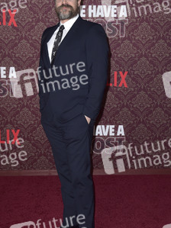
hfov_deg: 21.9
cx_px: 71
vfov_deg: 29.0
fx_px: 442
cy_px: 118
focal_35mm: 67
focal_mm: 52
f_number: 6.3
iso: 400
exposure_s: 1/250
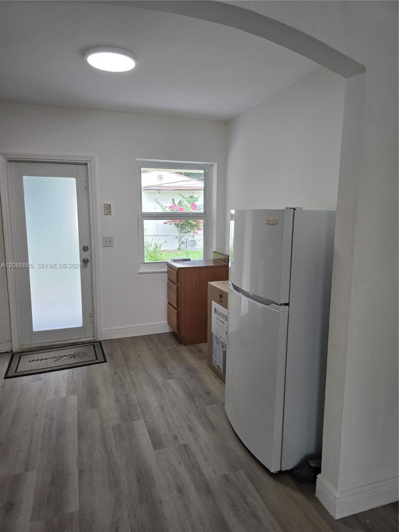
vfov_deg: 73.9
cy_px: 266
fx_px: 353
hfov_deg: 58.9
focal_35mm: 23
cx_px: 200
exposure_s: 1/120
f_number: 1.7
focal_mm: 6.3
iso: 64
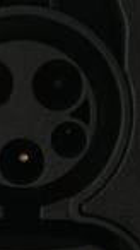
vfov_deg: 18.0
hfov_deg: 10.1
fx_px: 786
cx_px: 24
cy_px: 144
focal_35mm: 119
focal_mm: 26
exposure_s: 1/60
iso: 800
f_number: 2.8
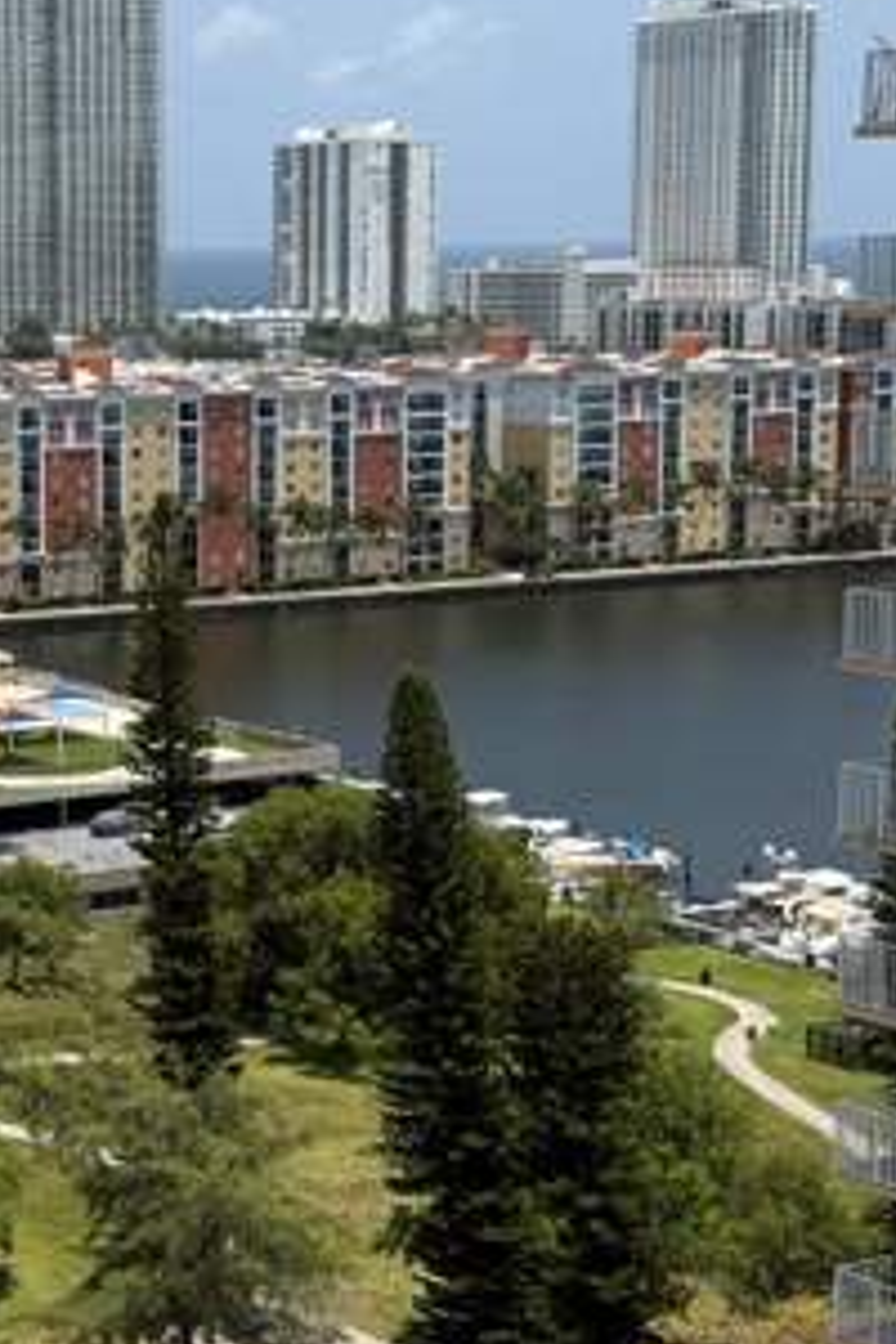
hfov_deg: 16.5
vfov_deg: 25.3
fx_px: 2986
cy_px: 591
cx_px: -90
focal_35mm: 80
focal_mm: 6.76
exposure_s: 1/4878
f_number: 1.78
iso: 64
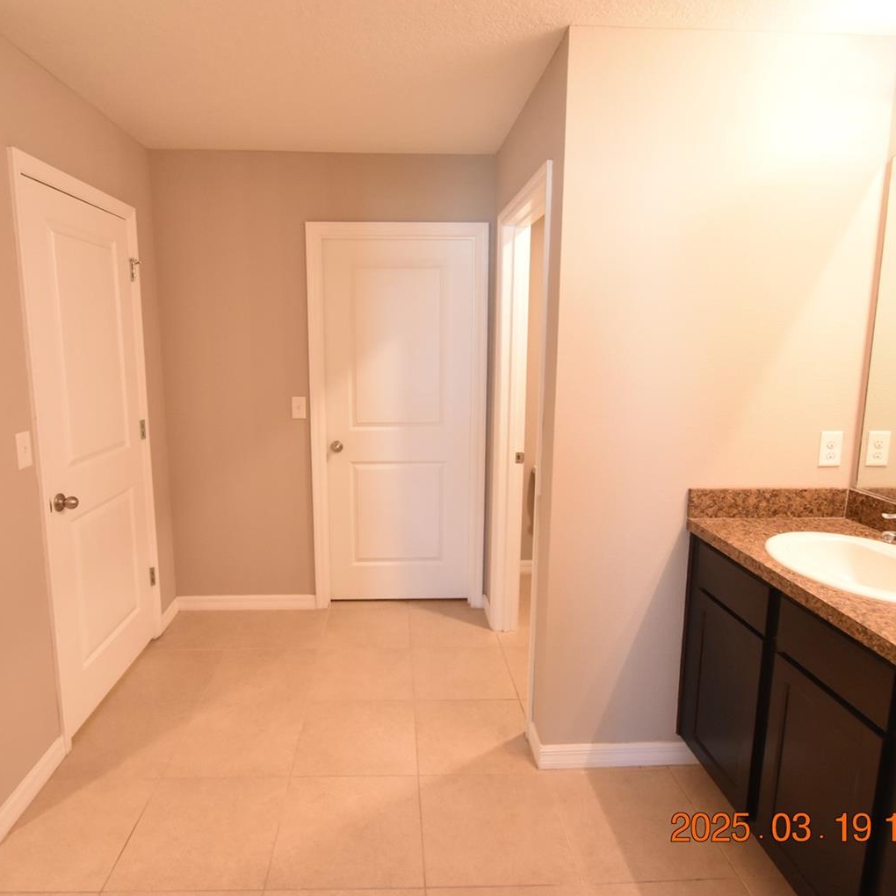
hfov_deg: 74.7
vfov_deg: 74.8
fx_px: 586
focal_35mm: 20
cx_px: 412
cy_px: 430
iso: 1800
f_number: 3.5
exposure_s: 1/60
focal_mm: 10
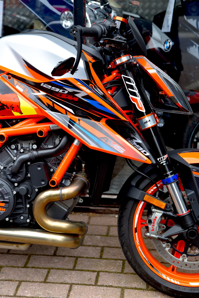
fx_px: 580
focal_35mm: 70
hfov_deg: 19.5
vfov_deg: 28.8
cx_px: 100
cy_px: 149
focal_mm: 70
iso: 100
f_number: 5
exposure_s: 1/100
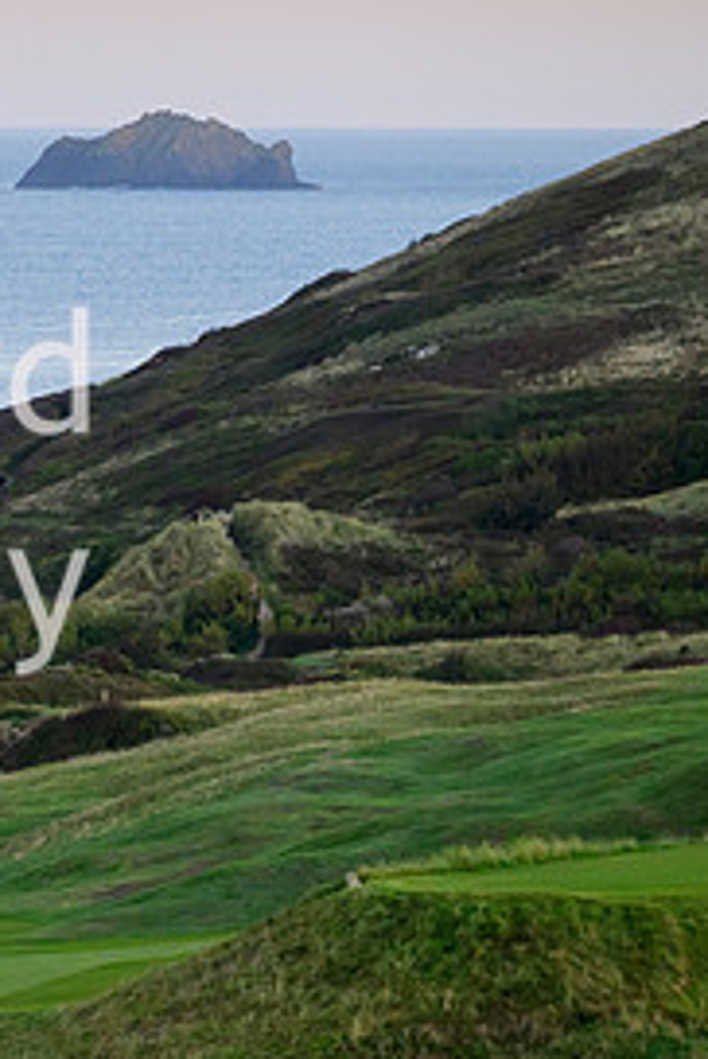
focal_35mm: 374
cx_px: -292
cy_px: 383
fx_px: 11004
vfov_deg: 5.5
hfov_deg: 3.7
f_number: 3.5
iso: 1250
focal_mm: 160
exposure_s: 1/800
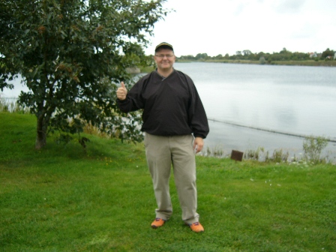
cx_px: 168
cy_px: 126
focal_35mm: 35
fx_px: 340
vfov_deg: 40.7
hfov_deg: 52.6
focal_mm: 5.8
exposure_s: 1/80
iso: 50
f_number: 2.8
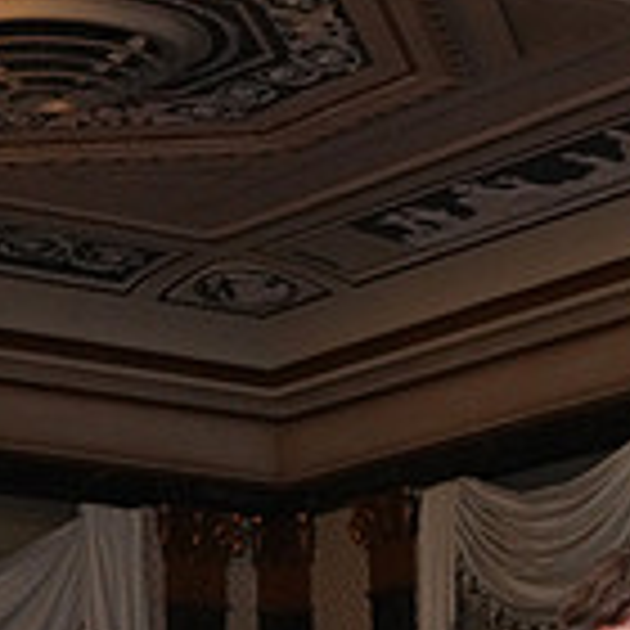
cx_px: 668
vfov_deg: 9.9
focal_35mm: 169
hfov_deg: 10.2
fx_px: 3480
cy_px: 1058
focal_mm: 48
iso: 5000
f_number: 5
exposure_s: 1/200
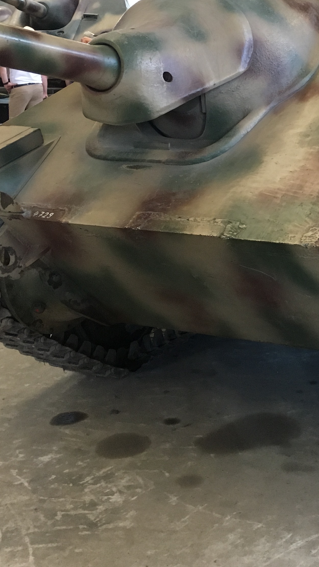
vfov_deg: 36.4
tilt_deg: -11.0
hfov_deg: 20.0
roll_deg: -0.6
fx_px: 857
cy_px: 212
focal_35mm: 57
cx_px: 362
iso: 200
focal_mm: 4.15
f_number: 2.2
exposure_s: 1/33
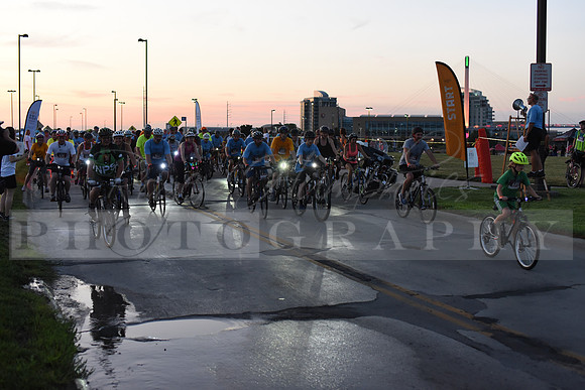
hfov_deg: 39.6
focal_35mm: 50
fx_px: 813
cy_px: 195
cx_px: 292
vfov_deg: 27.0
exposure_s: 1/400
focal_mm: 50
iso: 2500
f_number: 2.8
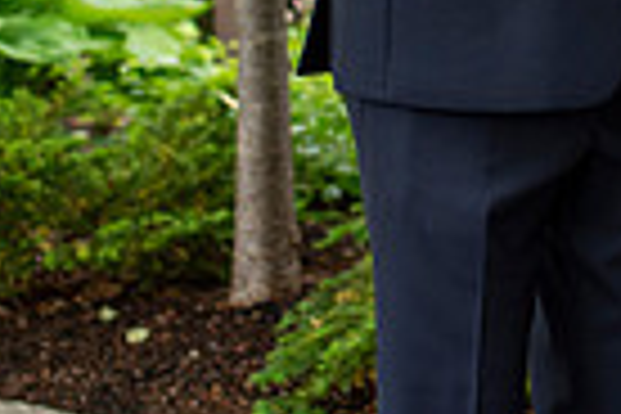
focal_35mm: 210
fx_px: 3622
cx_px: 682
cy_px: -390
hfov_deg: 9.7
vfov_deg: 6.4
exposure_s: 1/125
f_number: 2.8
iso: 500
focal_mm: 45
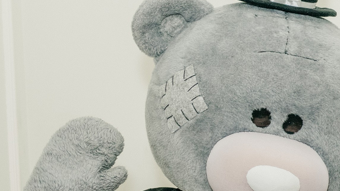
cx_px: 619
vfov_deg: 8.6
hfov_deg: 13.7
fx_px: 1253
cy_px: 270
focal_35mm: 139
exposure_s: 1/160
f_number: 4.5
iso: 320
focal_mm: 27
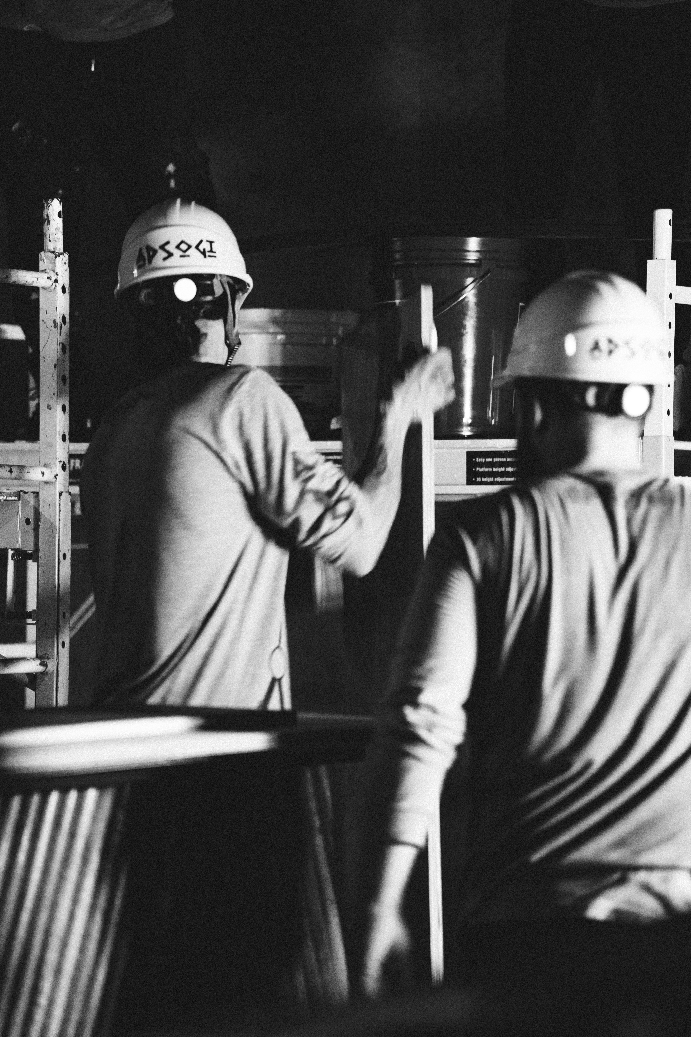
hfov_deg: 9.1
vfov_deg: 13.7
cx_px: 346
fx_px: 4318
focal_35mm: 150
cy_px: 518
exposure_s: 1/40
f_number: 2.8
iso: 800
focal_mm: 150
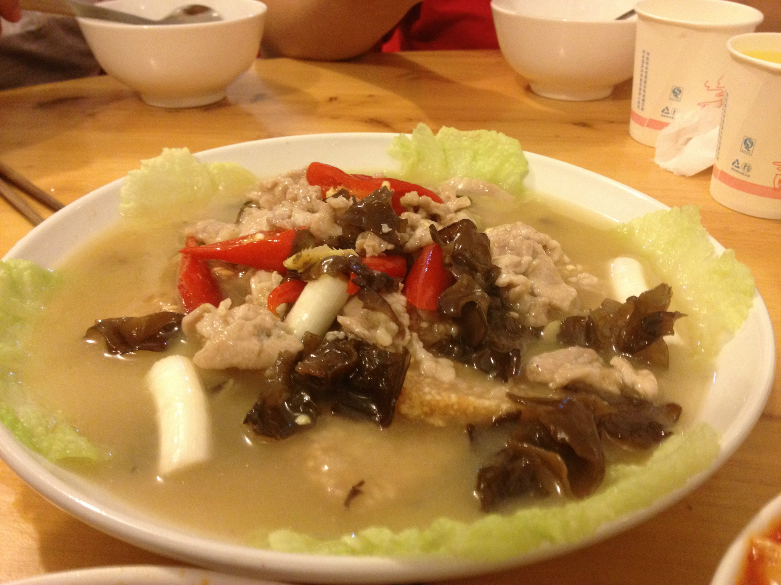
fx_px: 790
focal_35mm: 35
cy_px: 292
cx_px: 390
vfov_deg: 40.7
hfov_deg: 52.6
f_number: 2.4
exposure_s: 1/20
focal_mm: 4.28
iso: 250
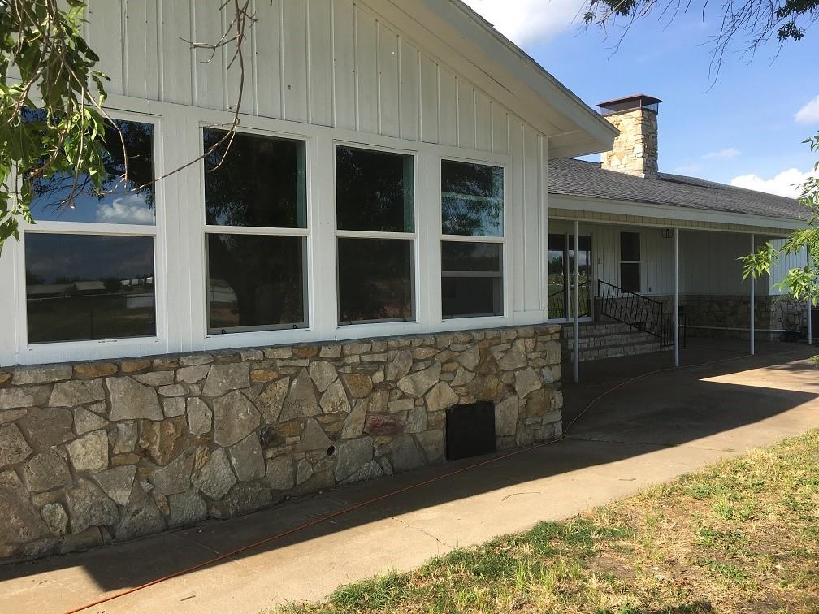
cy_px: 307
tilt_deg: +0.5
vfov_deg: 48.2
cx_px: 410
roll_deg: +0.0
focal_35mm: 29
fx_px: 686
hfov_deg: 61.7
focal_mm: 4.15
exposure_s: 1/818
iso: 25
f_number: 2.2
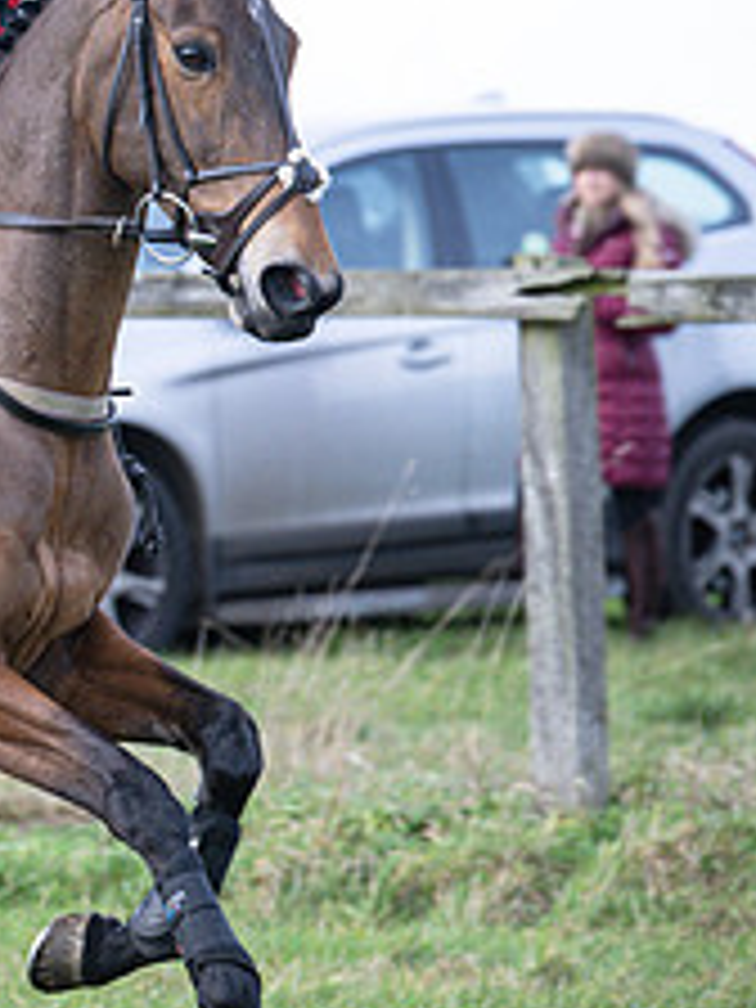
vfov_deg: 4.1
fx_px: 14210
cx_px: 87
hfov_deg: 3.0
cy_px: 422
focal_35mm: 488
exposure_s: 1/800
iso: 400
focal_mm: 125
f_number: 4
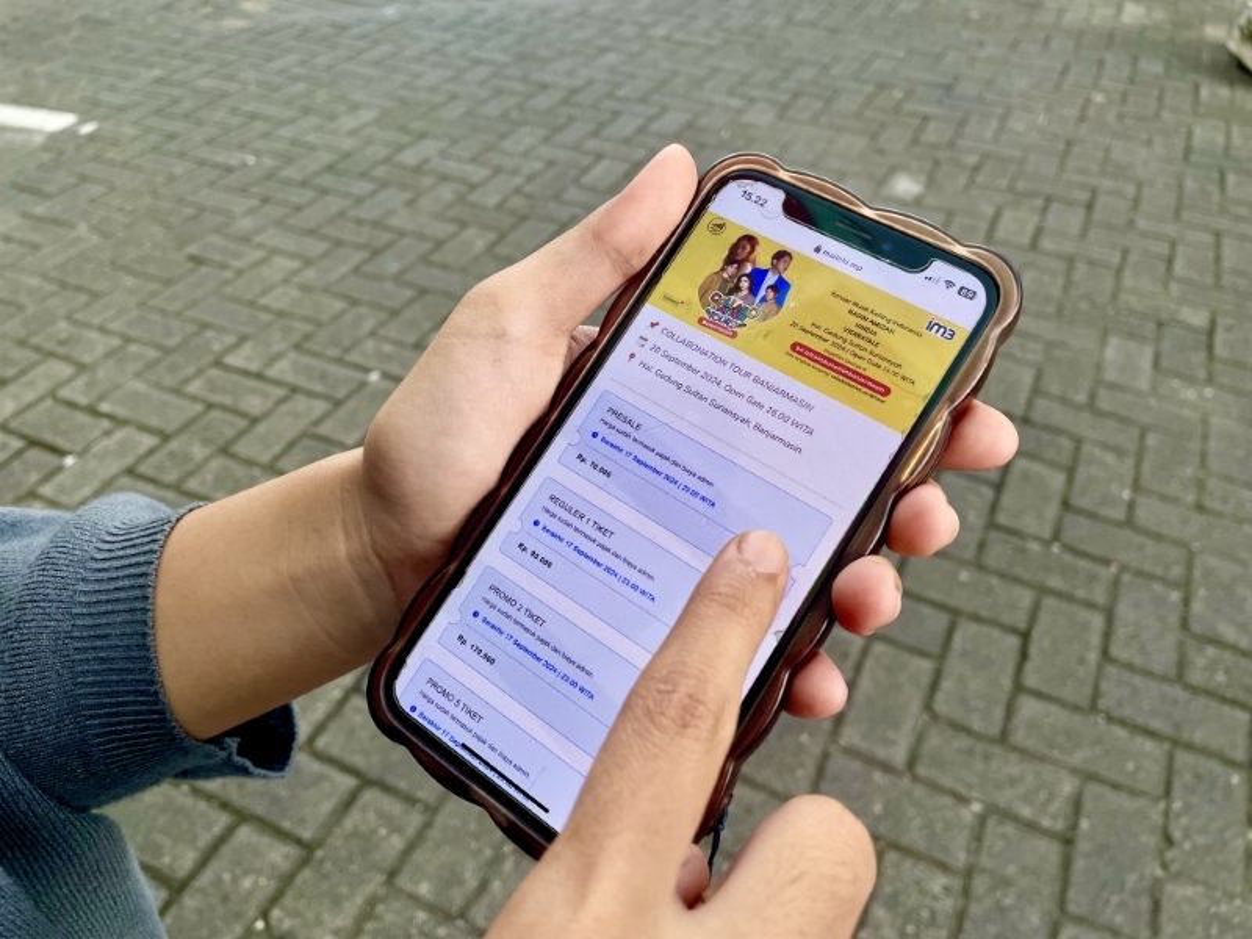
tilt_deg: -40.3
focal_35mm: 26
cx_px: 626
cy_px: 470
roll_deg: -2.8
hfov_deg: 67.3
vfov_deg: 53.1
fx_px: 940
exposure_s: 1/785
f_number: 1.6
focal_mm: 4.2
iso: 50
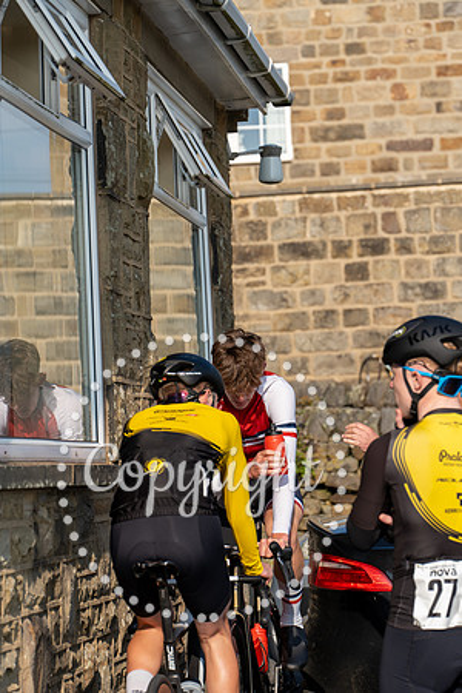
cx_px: 231
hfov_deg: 9.3
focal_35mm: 147
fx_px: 2830
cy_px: 346
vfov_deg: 14.0
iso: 125
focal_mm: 147
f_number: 6.3
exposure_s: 1/400
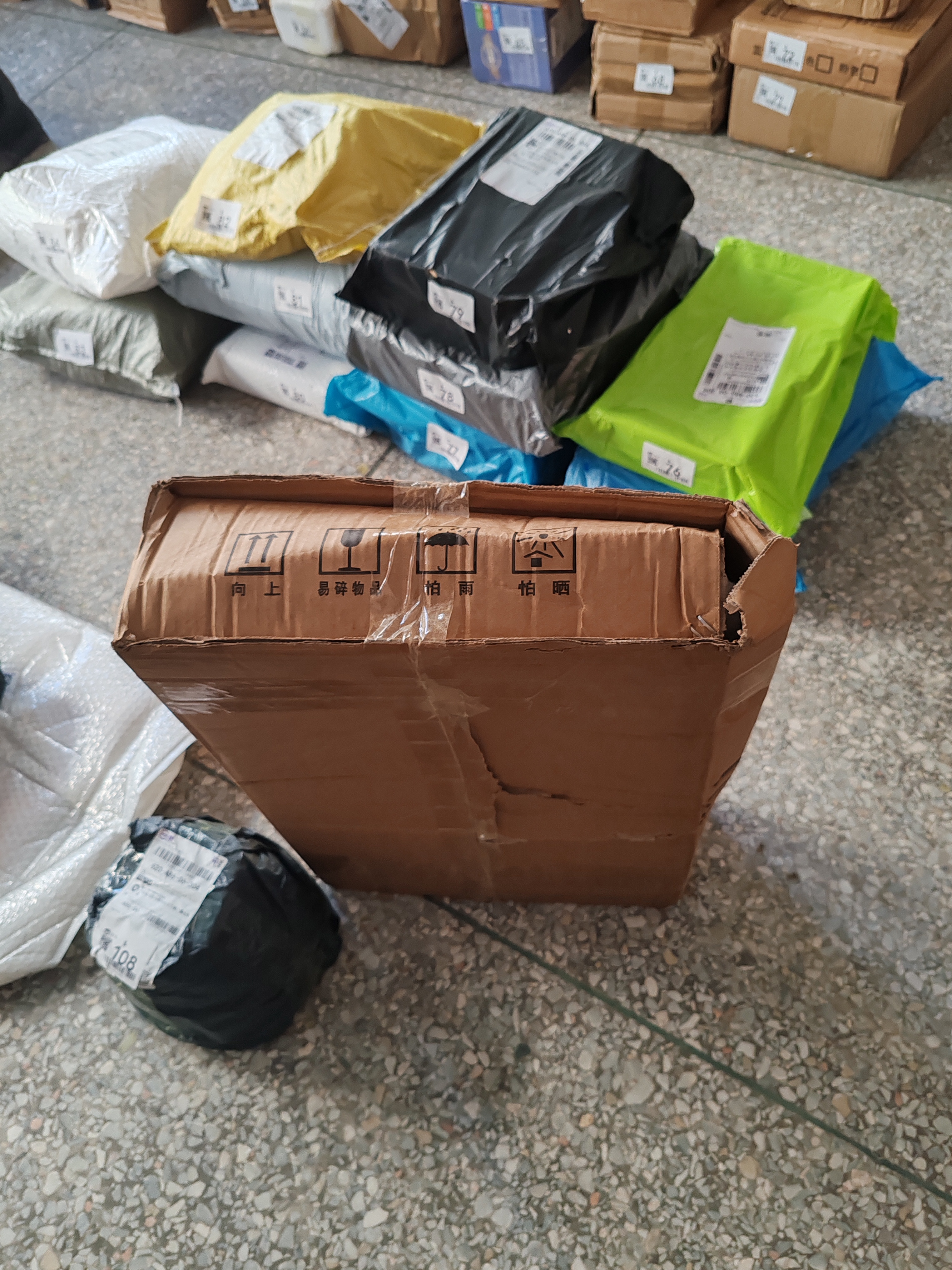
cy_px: 635
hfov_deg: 51.4
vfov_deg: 65.3
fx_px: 990
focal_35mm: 27
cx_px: 476
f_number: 1.9
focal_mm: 6.12
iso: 369
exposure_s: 1/100
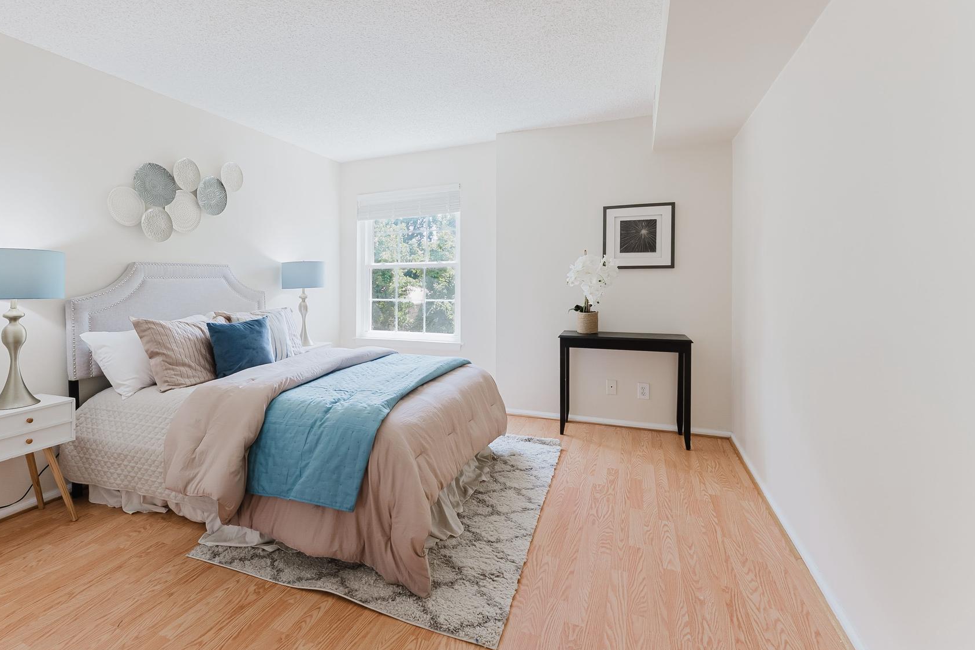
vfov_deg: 70.2
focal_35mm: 17
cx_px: 403
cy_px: 290
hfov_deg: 92.4
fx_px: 460
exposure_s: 1/13
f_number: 9
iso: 200
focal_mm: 14
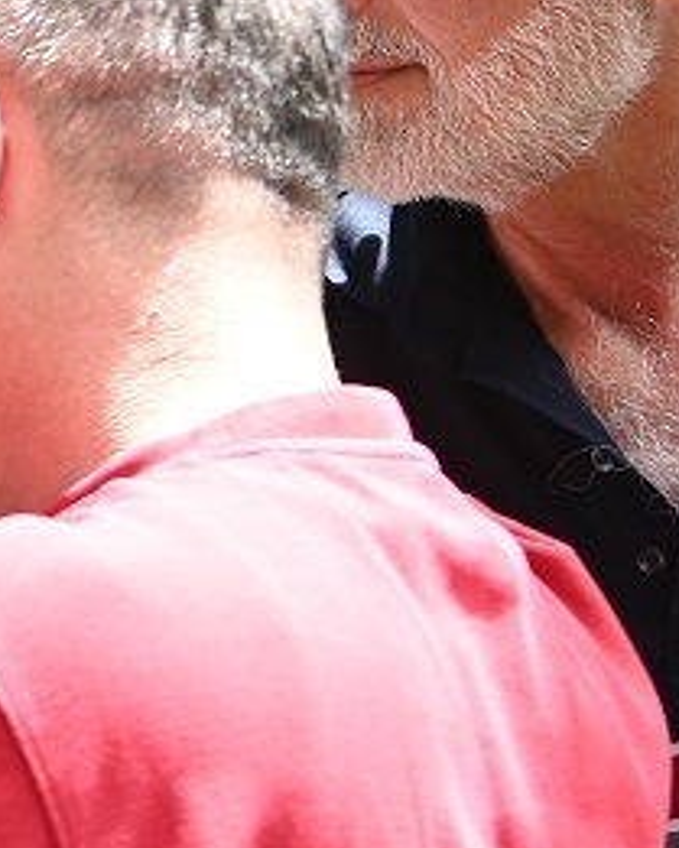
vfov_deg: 6.5
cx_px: -1202
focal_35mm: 299
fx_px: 7506
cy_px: 663
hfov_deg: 5.0
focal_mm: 55
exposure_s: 1/80
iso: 100
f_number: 4.5
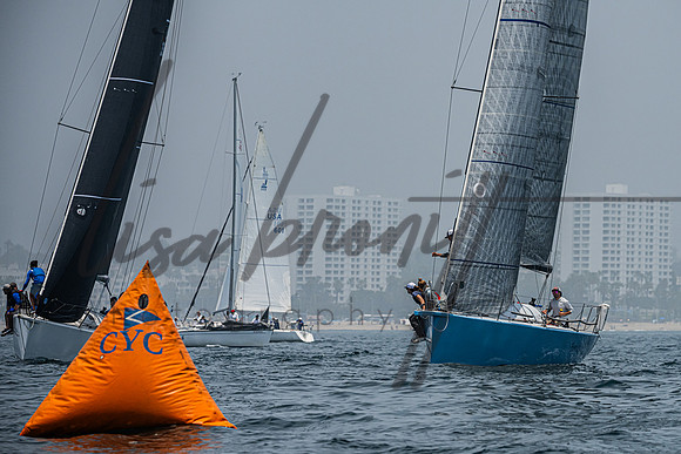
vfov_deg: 5.0
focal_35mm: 275
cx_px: 425
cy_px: 239
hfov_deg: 7.5
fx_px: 5202
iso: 400
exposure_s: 1/5000
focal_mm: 220
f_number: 6.3
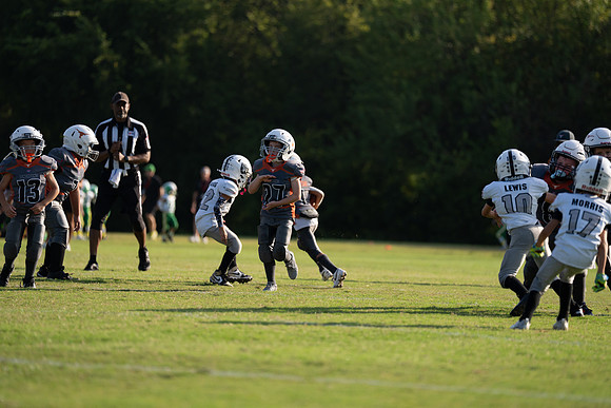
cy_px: 204
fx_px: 3395
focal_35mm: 200
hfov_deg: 10.3
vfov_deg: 6.9
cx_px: 306
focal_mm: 200
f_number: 2.8
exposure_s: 1/3200
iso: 320
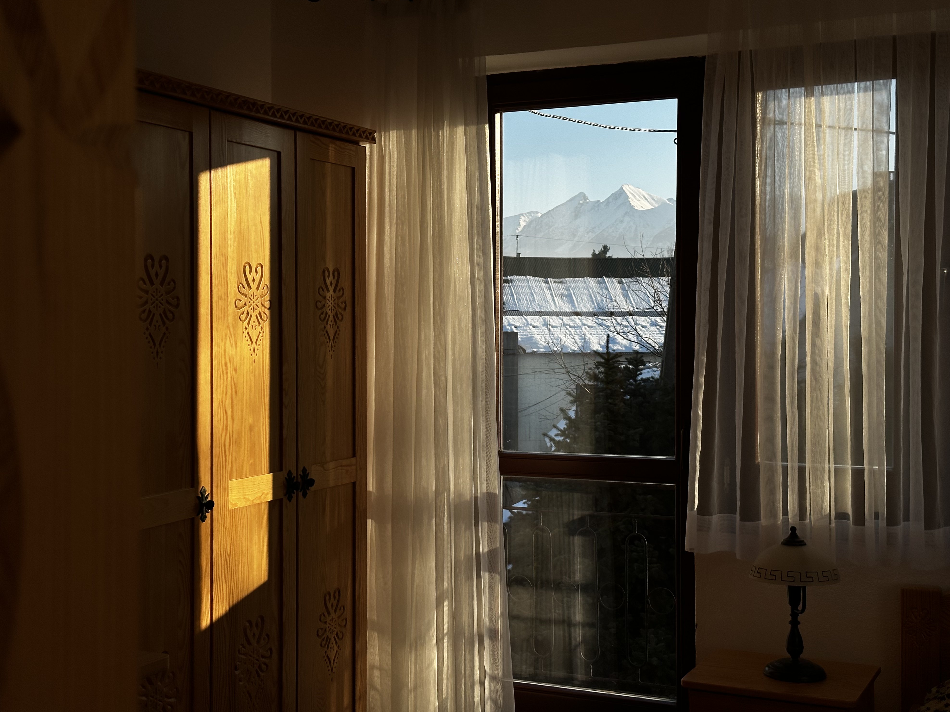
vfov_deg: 29.7
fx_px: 1345
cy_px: 353
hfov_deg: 38.9
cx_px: 477
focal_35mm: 49
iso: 64
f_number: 1.78
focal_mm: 6.86
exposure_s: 1/4016
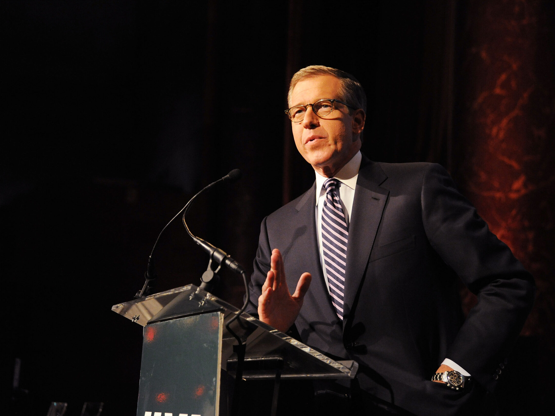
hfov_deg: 25.7
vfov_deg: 19.4
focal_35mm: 76
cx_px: 285
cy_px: 208
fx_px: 1218
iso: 6400
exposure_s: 1/125
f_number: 4
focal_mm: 70
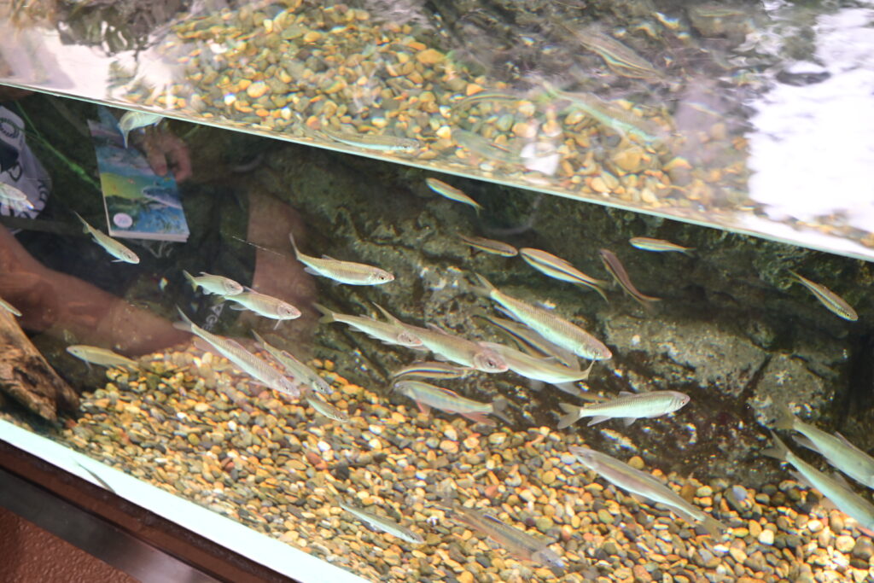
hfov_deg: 53.1
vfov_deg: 36.9
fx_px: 874
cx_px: 437
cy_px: 292
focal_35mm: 36
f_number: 4.5
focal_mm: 24
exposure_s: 1/40
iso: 500
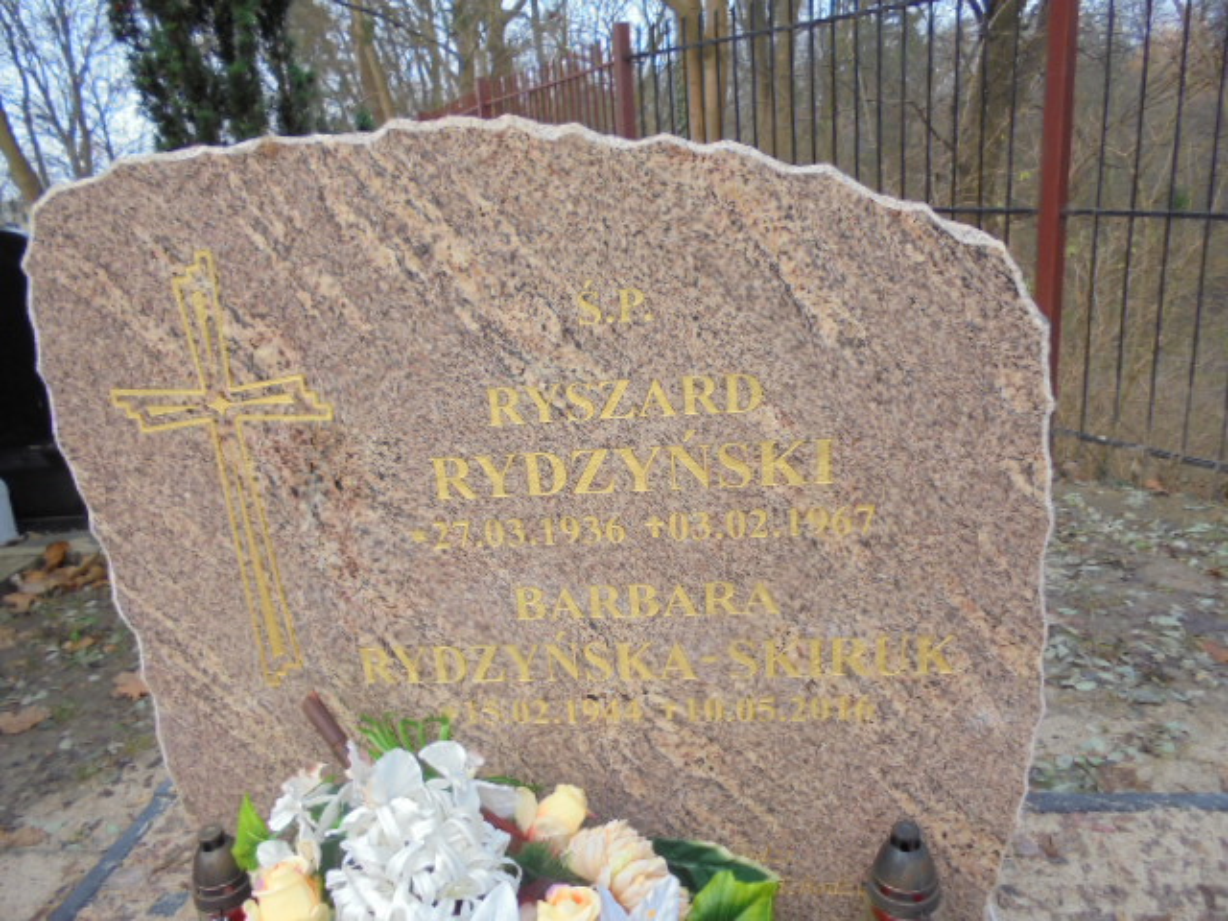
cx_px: 614
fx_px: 922
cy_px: 460
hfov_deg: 67.3
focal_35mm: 26
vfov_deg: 53.1
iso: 100
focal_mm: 4.6
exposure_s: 1/60
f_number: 3.5
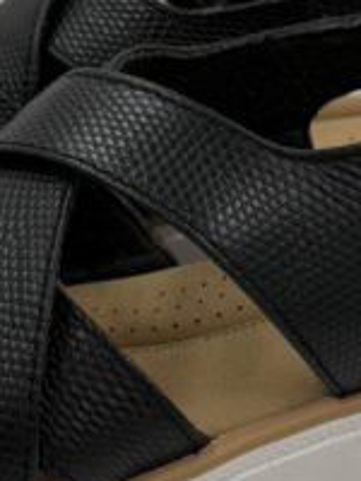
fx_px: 1335
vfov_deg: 20.4
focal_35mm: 96
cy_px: 188
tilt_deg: -24.5
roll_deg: -1.9
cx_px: 197
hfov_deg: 15.4
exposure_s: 1/831
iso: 80
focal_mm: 6.76
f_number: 1.78
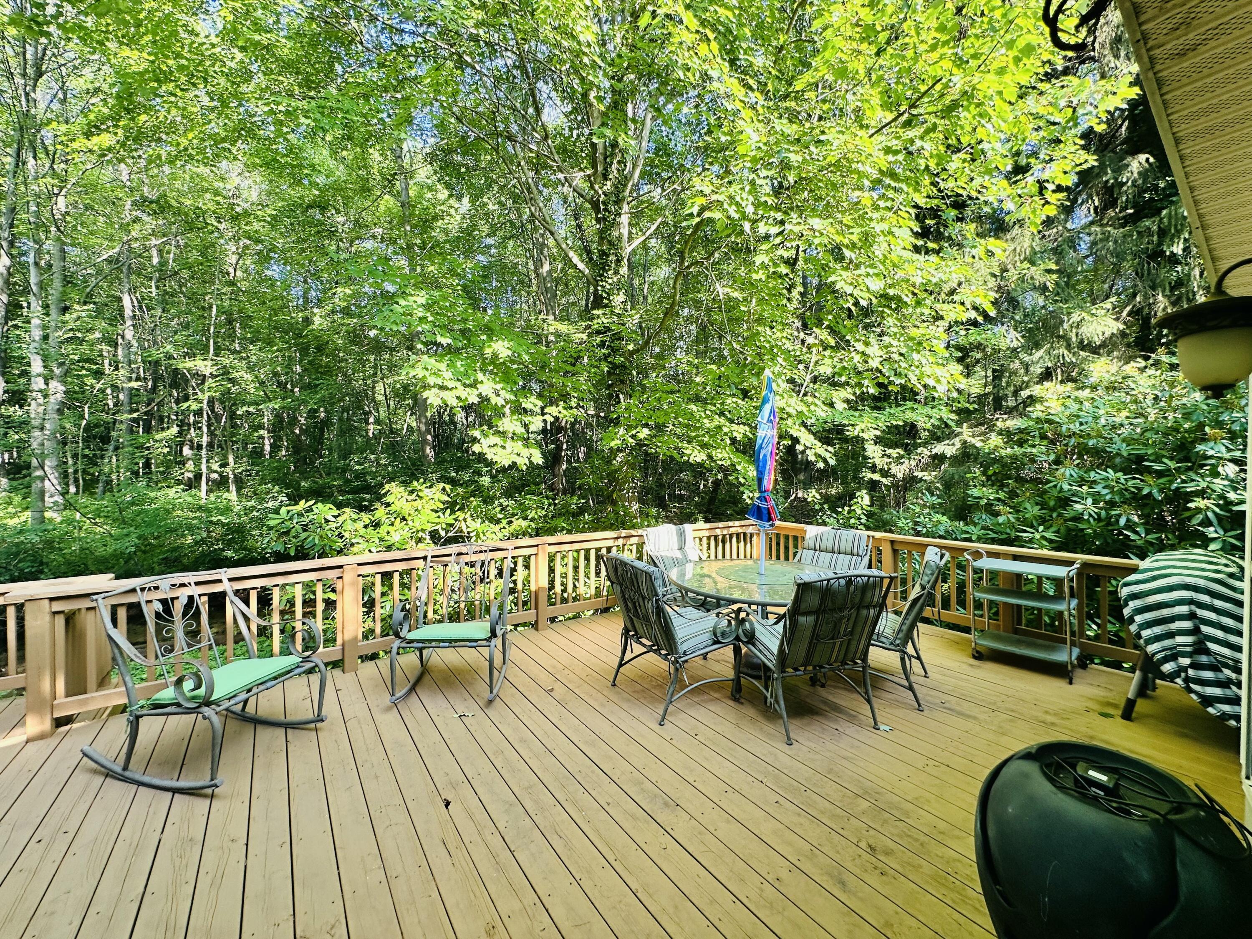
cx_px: 626
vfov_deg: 85.7
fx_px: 506
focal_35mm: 14
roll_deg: -0.1
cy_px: 470
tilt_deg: -0.7
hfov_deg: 102.1
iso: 40
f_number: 2.2
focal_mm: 2.22
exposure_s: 1/137
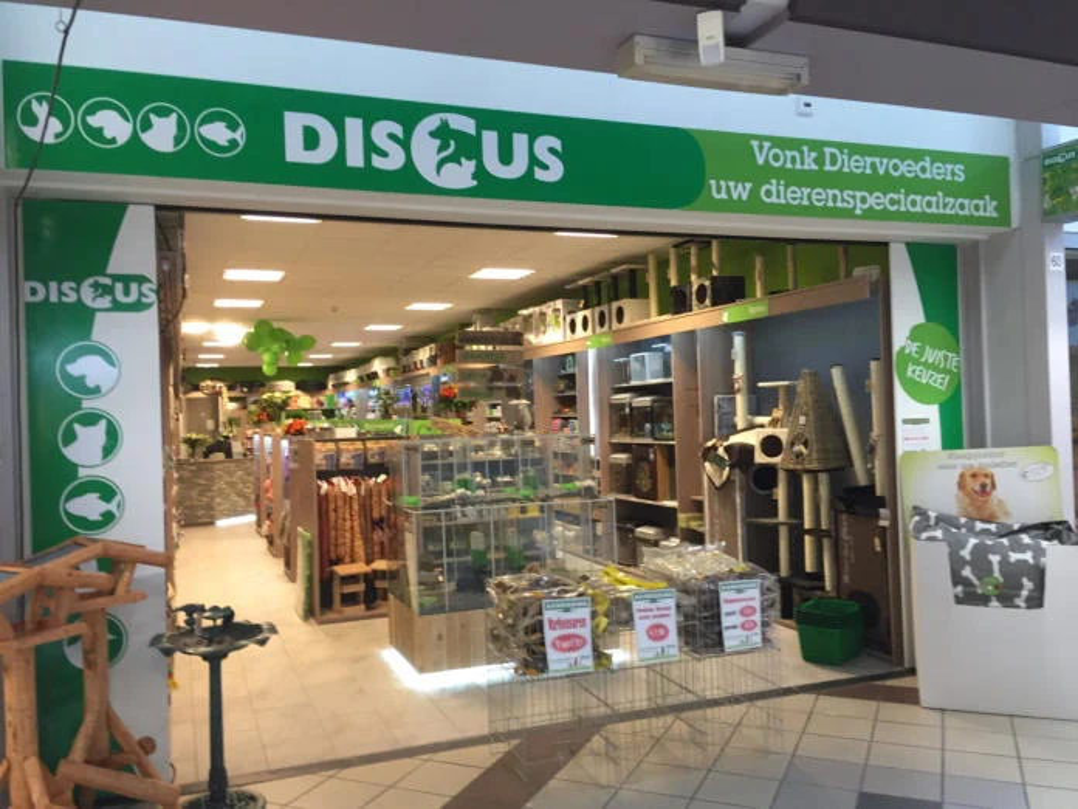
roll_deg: -0.5
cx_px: 539
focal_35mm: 29
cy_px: 404
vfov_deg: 48.2
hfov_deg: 61.7
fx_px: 903
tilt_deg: -1.8
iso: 160
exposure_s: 1/33
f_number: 2.2
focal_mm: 4.15
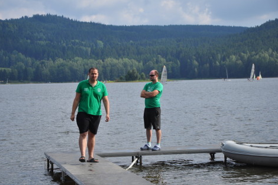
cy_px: 93
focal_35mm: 101
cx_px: 137
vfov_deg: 13.5
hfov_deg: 20.2
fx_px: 780
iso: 200
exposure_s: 1/800
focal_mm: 66
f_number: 7.1
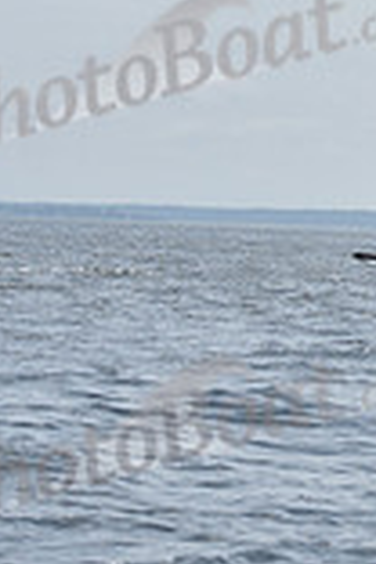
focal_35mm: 260
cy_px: -174
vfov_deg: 7.8
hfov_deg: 5.2
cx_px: 627
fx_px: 4073
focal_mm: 70
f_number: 4.5
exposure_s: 1/4000
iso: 200
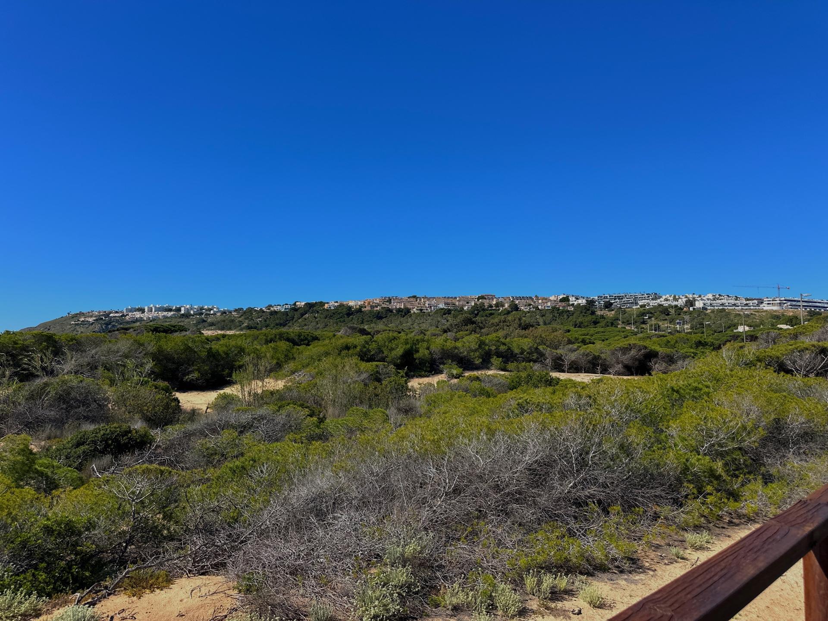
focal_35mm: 24
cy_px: 310
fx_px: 574
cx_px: 414
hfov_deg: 71.6
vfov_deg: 56.8
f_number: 1.78
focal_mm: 6.86
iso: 80
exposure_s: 1/4348
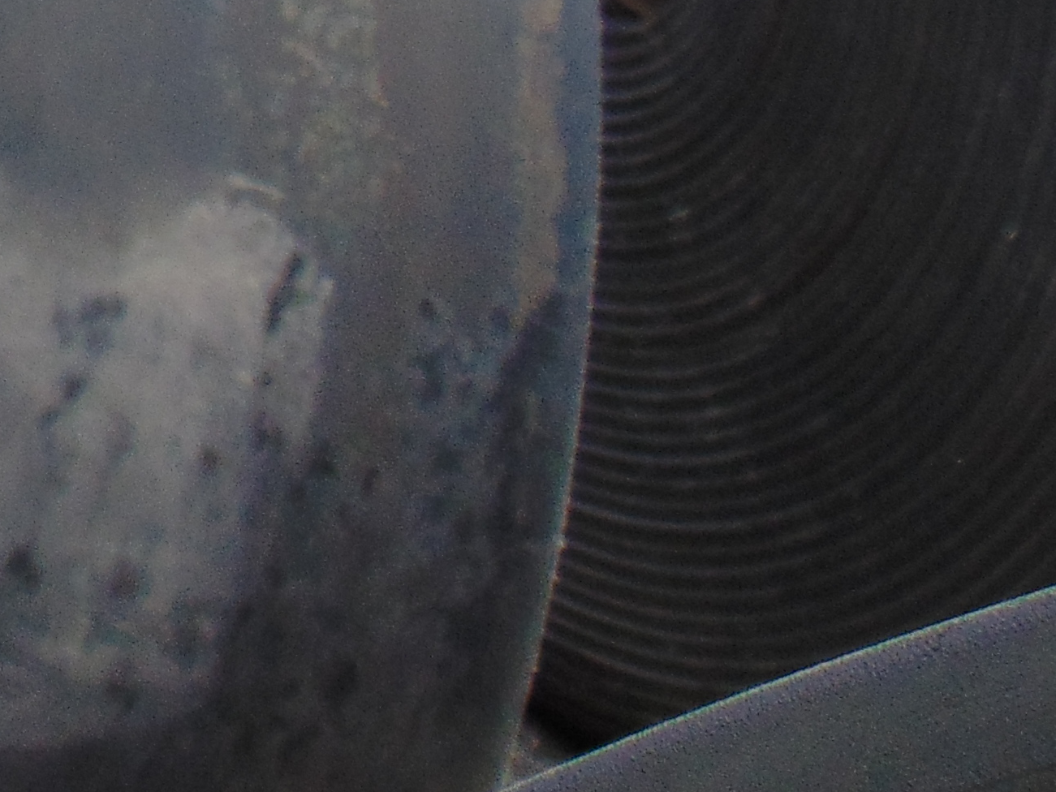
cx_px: -791
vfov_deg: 13.5
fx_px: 3020
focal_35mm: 99
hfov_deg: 16.8
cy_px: -606
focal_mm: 4.5
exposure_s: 1/500
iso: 80
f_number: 3
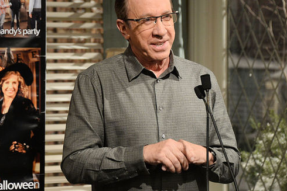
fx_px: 1563
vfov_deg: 7.0
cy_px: 78
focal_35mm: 196
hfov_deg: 10.5
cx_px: 149
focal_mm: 150
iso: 2500
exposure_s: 1/125
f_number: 5.6
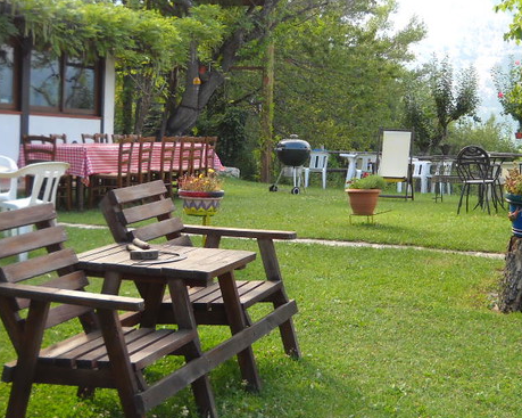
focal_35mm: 67
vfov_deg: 22.7
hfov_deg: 28.3
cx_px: 306
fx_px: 1035
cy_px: 132
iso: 64
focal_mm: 6.72
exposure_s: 1/100
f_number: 3.1
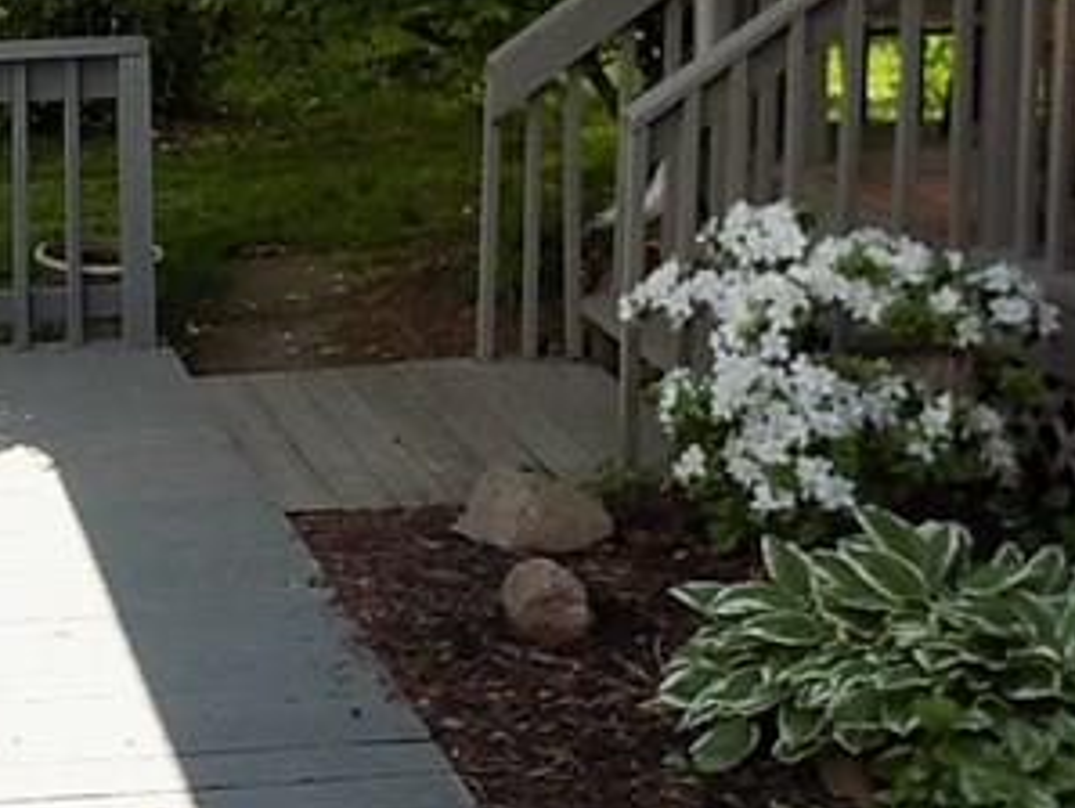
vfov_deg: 18.2
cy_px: 11
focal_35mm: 79
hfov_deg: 23.3
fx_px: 2455
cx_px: -90
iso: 80
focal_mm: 4
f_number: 3.1
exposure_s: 1/320
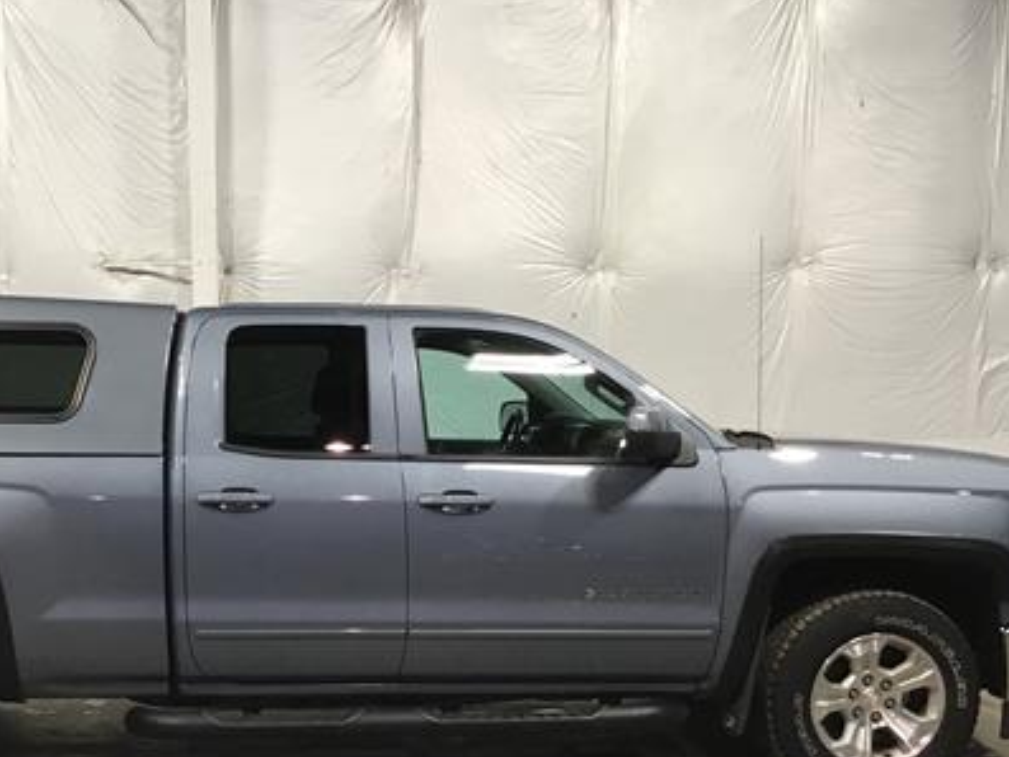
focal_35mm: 50
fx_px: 1458
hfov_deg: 37.6
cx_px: 300
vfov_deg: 28.7
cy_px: 554
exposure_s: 1/30
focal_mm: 3.3
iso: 64
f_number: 2.4
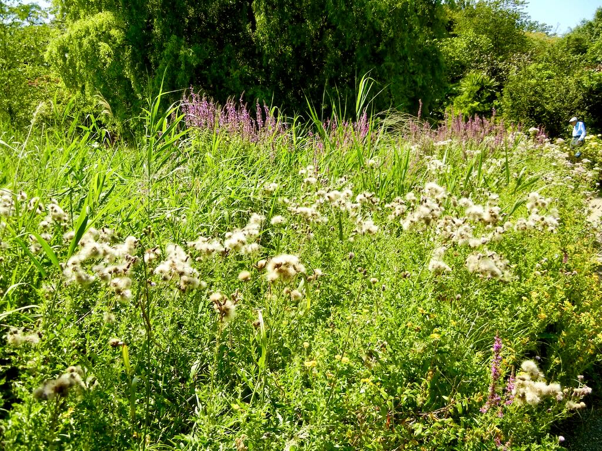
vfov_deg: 41.8
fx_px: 591
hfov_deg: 54.0
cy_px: 226
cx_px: 301
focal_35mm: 34
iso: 160
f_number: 3.6
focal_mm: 6.2
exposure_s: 1/626
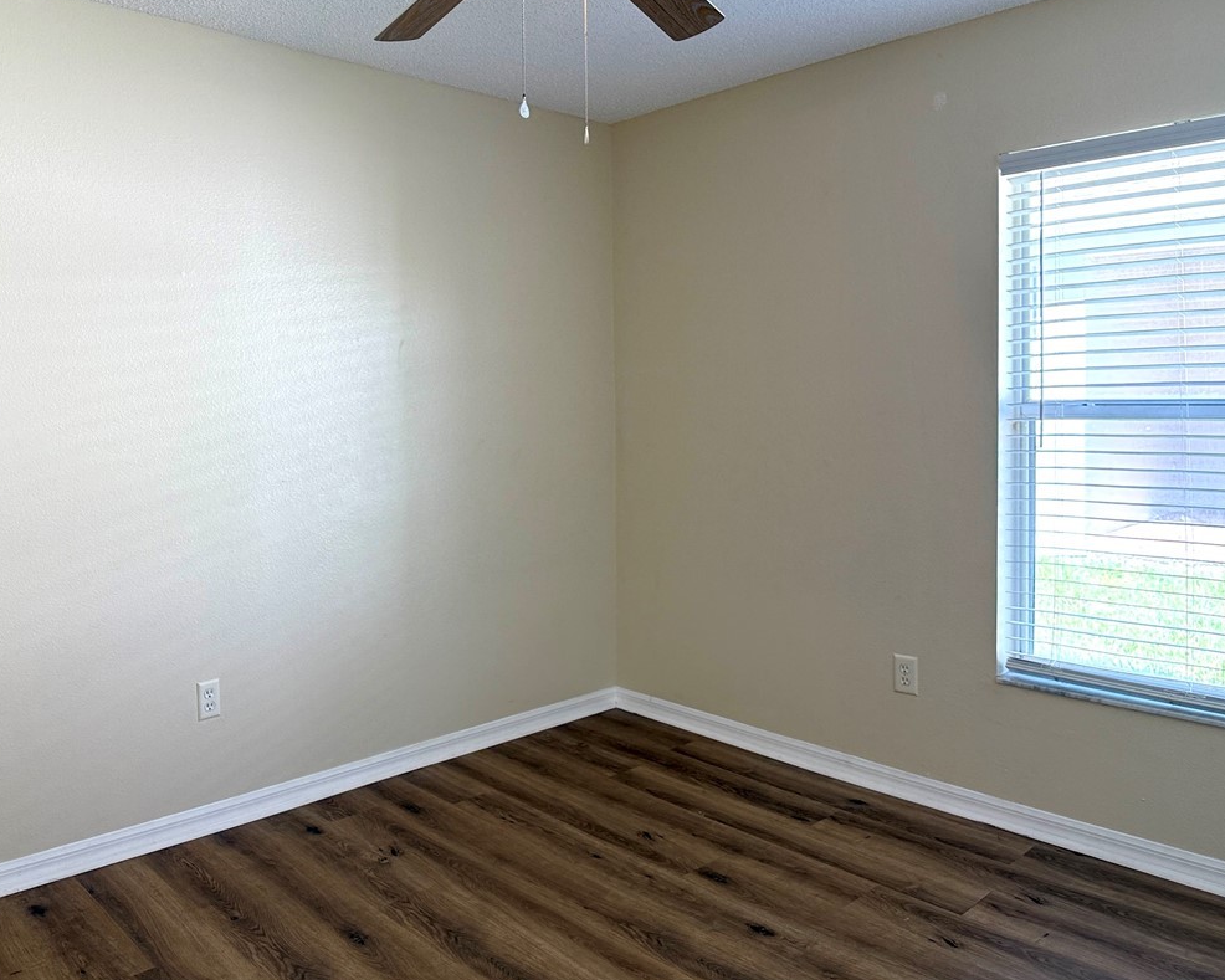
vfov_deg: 39.1
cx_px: 498
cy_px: 411
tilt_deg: -0.7
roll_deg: +0.2
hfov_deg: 47.7
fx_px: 1378
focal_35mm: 38
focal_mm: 6.76
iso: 125
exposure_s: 1/234
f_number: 1.78
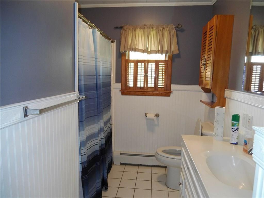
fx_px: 190
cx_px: 132
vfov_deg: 54.8
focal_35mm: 25
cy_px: 99
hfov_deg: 69.5
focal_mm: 4.5
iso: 280
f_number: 3.5
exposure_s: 1/30
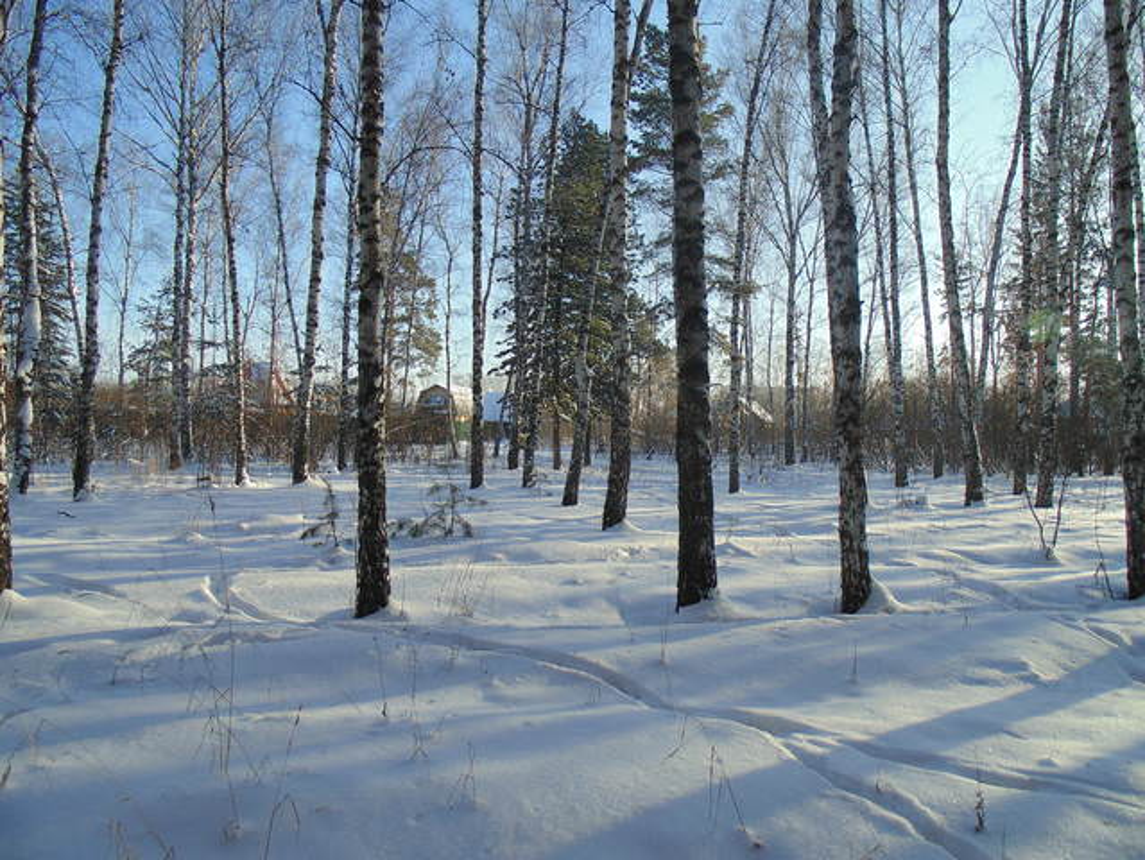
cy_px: 430
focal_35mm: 25
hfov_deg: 69.4
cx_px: 572
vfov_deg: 54.9
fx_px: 827
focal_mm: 4.5
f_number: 3.1
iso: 80
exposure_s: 1/500
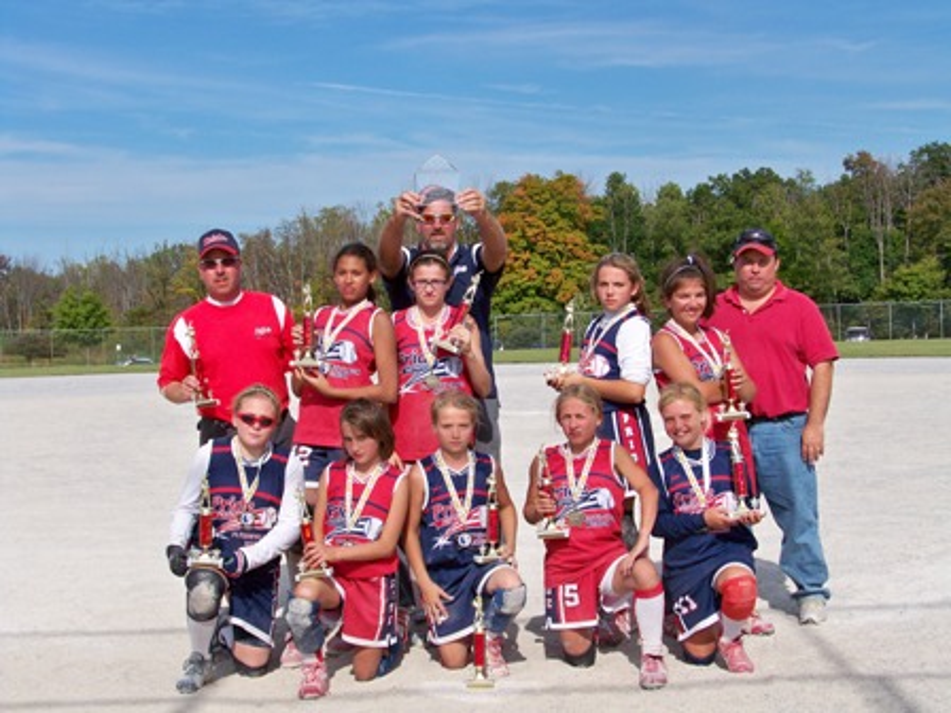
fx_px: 1566
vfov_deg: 25.7
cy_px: 356
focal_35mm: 57
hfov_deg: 33.8
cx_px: 476
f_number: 4.5
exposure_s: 1/800
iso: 80
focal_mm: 11.7
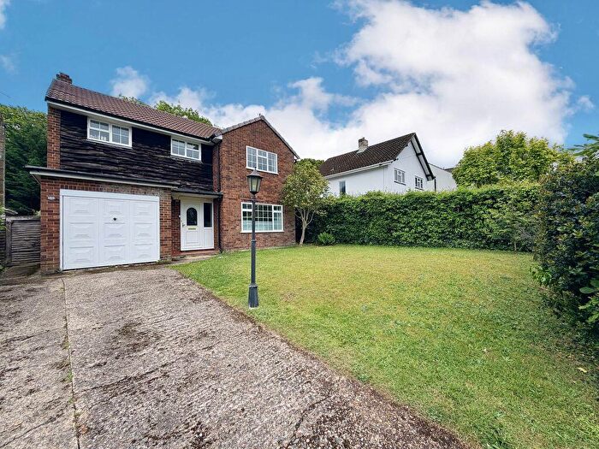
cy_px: 224
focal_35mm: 14
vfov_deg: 85.7
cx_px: 300
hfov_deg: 102.1
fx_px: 242
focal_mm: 2.22
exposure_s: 1/770
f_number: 2.2
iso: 25
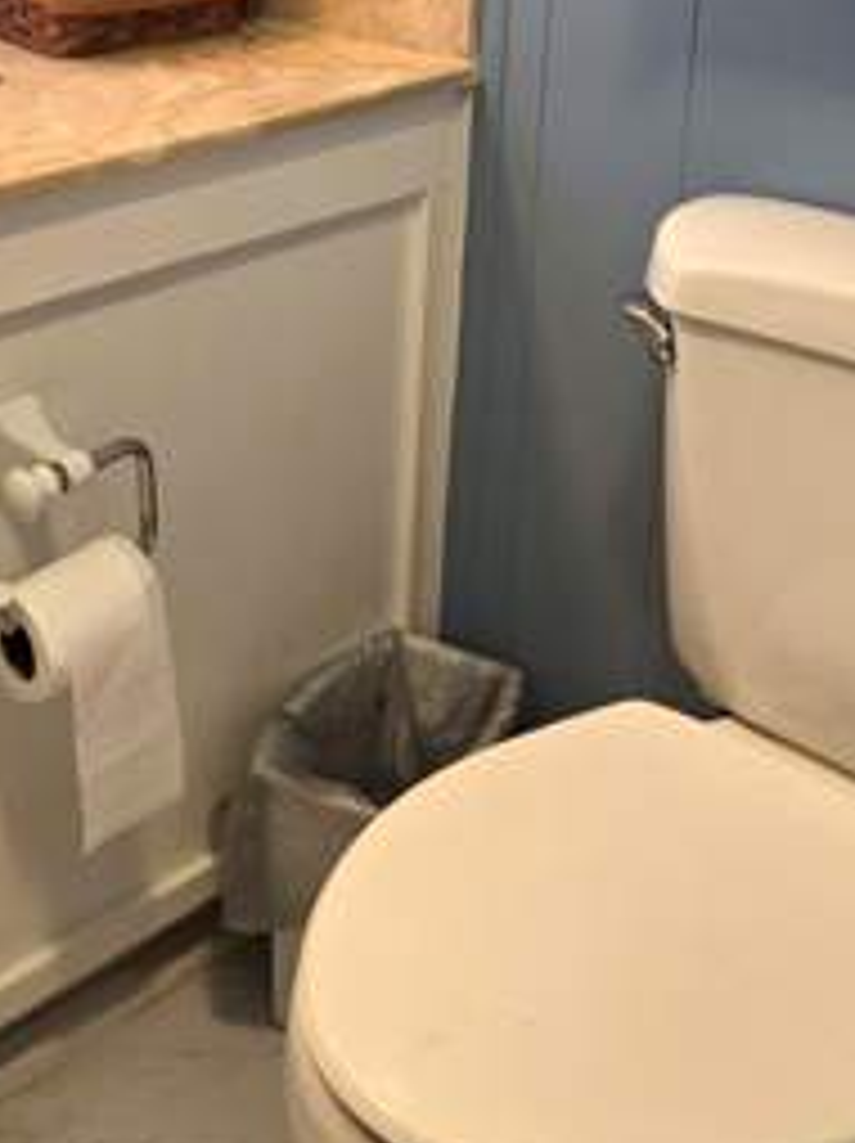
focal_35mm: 58
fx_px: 1913
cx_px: 32
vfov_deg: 31.5
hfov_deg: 24.2
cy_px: 90
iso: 125
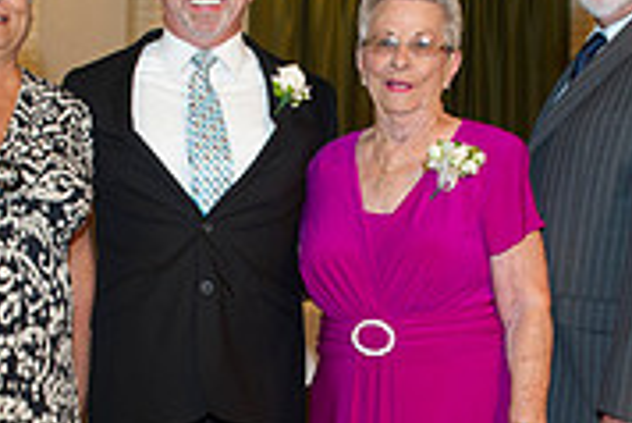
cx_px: 327
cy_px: 320
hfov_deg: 26.0
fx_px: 1370
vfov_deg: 17.4
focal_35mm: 78
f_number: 5
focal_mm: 24
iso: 1250
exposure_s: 1/100
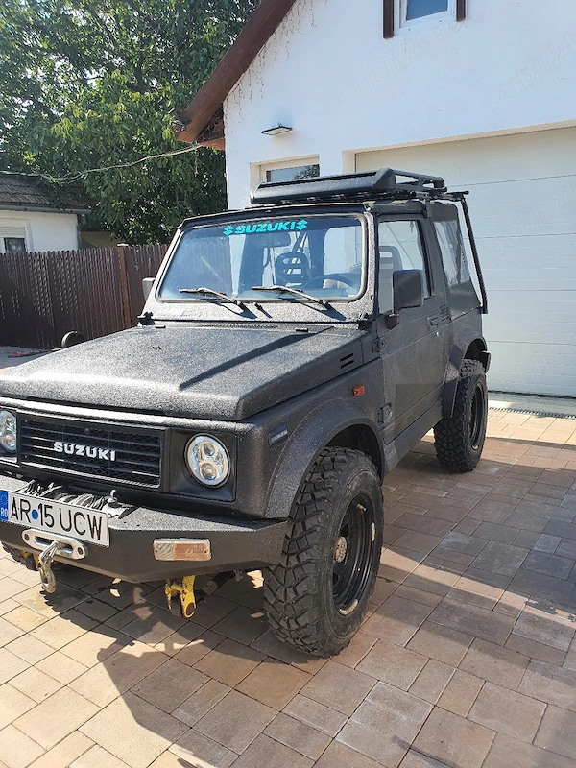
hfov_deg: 53.1
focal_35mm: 26
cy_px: 384
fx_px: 577
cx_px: 288
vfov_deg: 67.3
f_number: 2.4
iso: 50
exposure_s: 1/588
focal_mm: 4.3
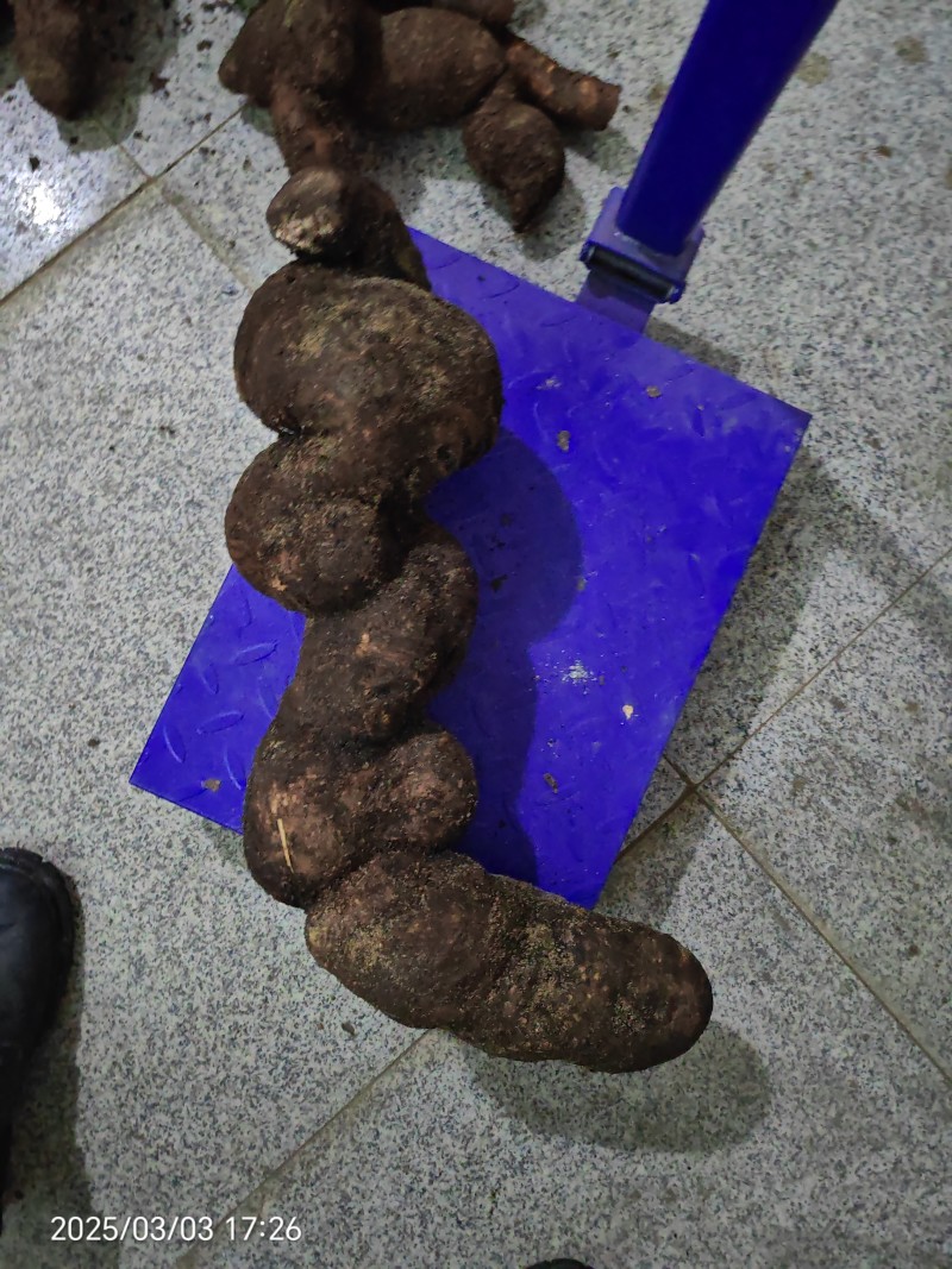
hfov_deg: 51.3
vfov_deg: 65.3
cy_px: 634
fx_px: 990
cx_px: 476
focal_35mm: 27
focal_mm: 5.52
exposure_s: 1/20
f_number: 1.95
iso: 3200
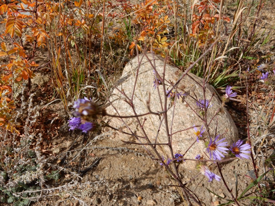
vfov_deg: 39.7
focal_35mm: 36
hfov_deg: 51.4
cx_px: 138
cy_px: 103
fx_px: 286
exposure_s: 1/1250
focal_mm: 6.4
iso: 125
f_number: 4
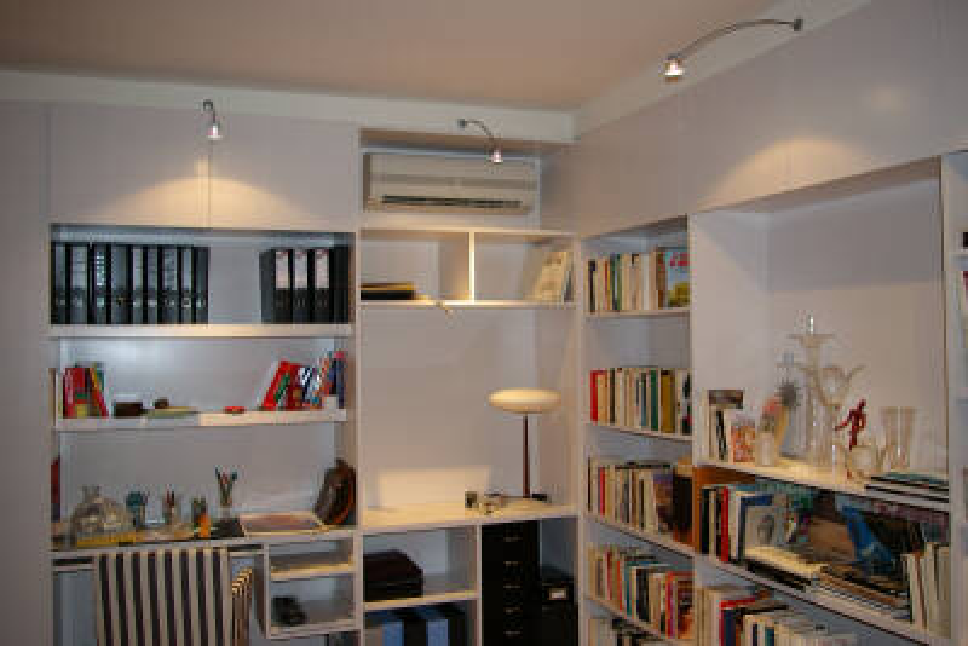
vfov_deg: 41.7
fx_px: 847
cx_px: 484
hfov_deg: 59.5
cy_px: 323
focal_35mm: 32
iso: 200
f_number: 4
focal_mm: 21
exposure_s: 1/30
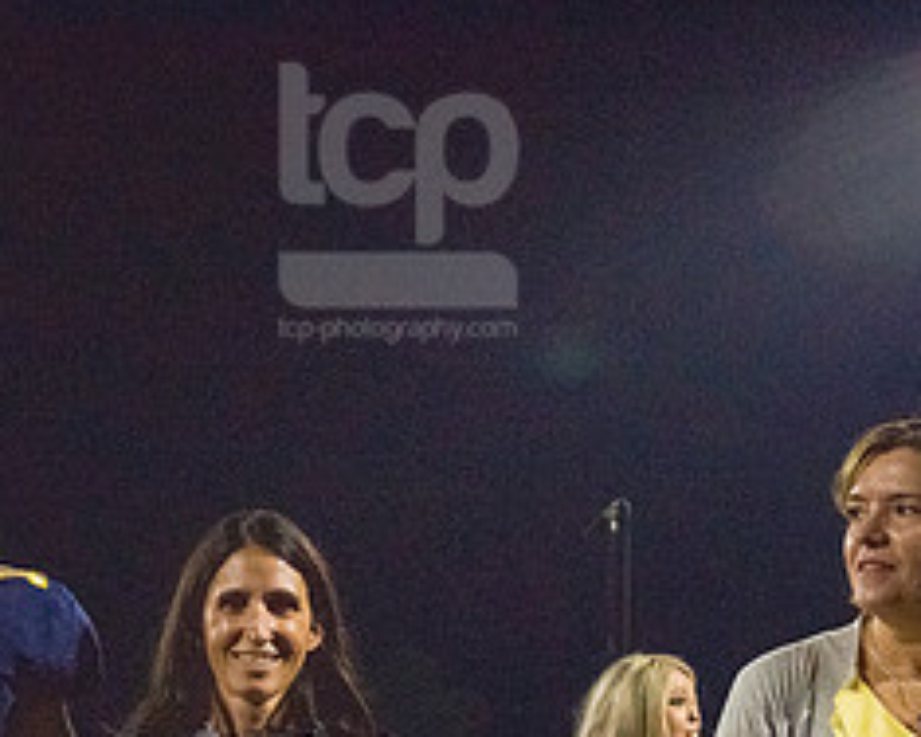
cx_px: -157
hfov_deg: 16.6
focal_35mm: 111
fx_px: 3026
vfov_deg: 13.7
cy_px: 743
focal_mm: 48
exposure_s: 1/500
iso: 8000
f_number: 5
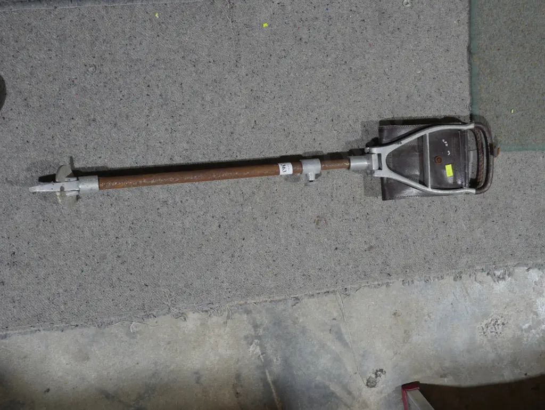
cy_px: 205
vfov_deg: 31.5
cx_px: 272
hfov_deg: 41.2
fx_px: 725
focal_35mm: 46
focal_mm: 23
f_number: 5.1
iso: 400
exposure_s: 1/60
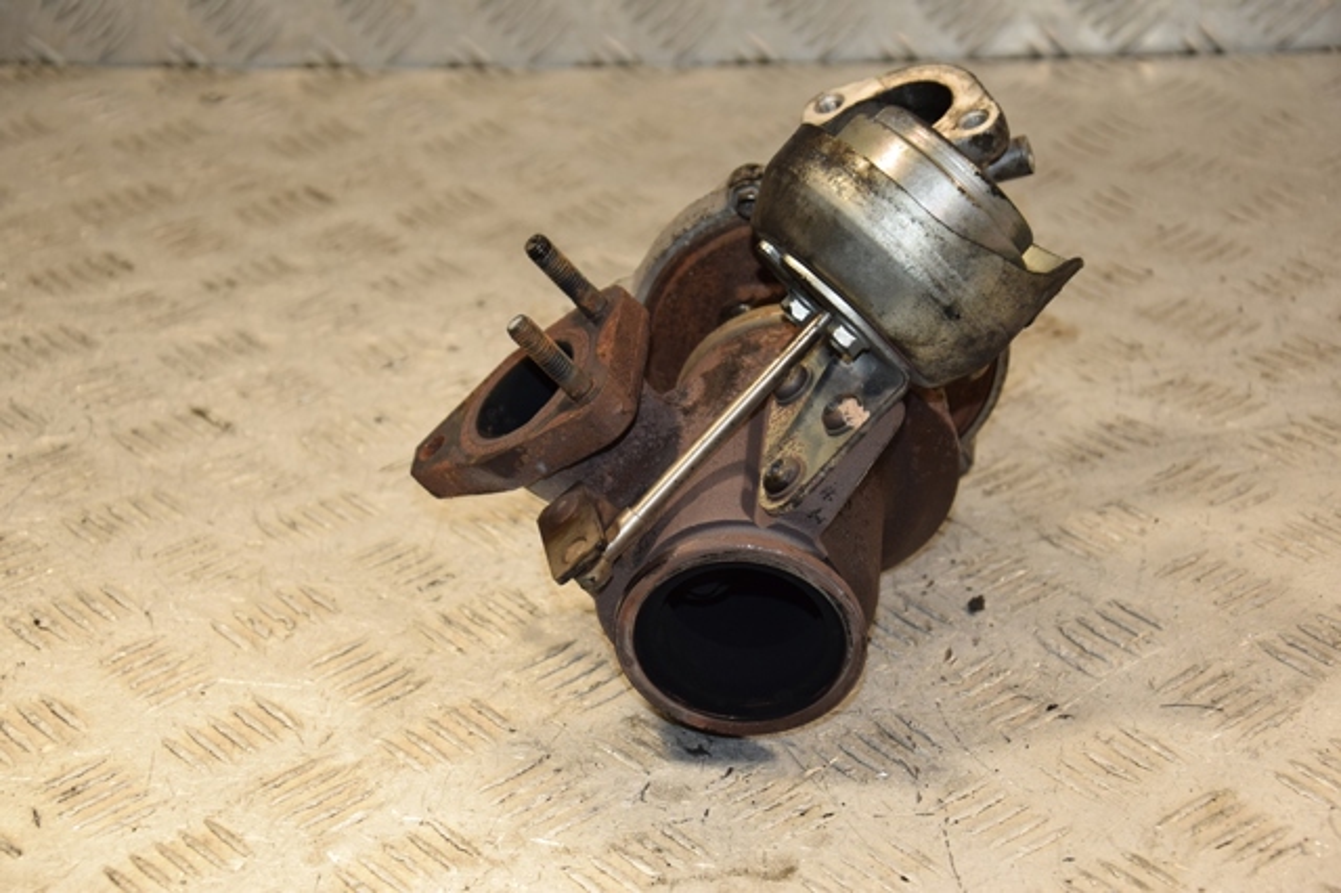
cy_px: 446
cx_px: 670
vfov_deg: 14.7
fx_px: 3462
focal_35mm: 93
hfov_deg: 21.9
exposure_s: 1/200
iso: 800
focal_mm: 62
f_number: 5.6
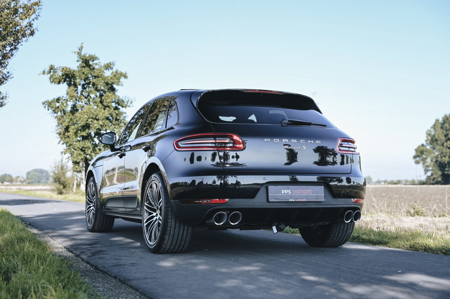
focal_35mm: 51
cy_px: 150
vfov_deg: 26.5
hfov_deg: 38.9
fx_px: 637
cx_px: 225
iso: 100
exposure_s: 1/200
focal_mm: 51
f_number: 2.8
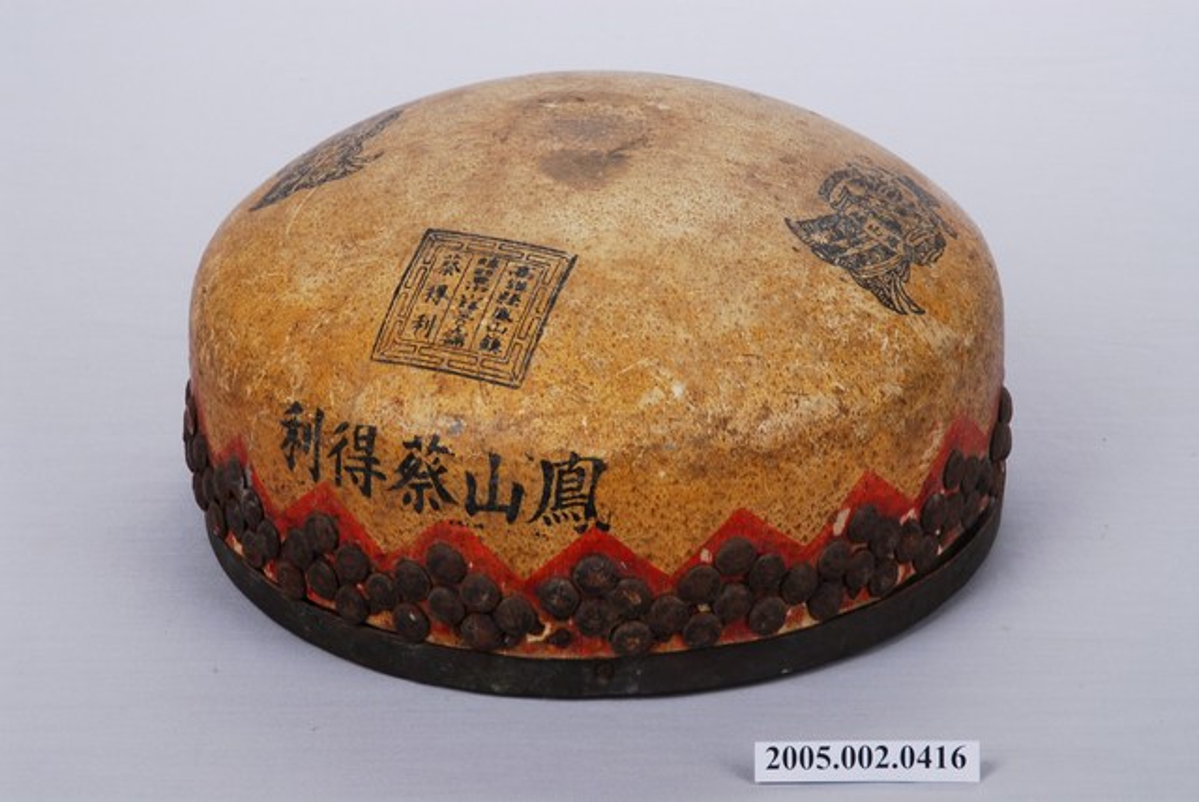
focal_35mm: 105
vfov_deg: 13.1
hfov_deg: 19.4
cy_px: 401
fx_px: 3500
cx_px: 600
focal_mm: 70
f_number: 22
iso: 100
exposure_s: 1/80
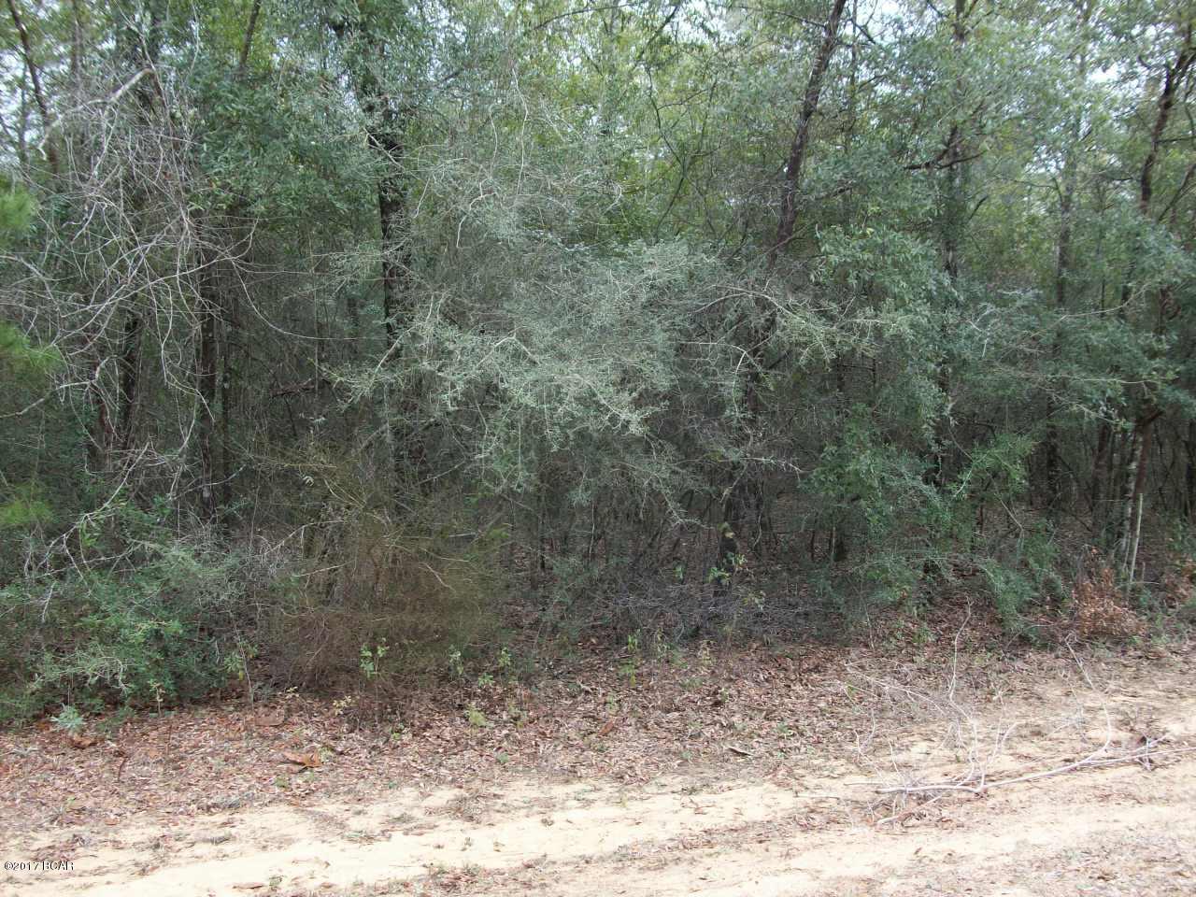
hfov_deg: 54.0
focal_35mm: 34
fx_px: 1175
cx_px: 598
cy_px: 448
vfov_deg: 41.8
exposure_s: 1/76.8
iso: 64
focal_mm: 5.7
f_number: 2.8
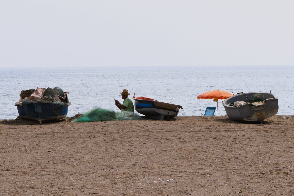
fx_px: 674
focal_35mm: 82
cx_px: 147
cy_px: 98
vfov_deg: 16.5
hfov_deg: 24.6
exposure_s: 1/500
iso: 200
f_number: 11
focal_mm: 55
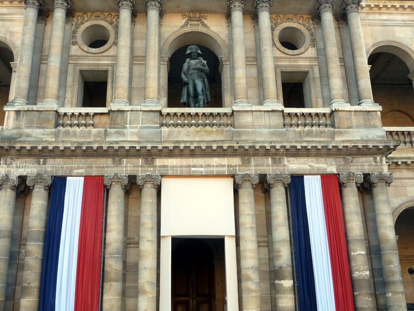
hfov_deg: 50.1
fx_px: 443
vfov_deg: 38.7
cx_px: 207
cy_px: 156
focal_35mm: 37
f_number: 3.6
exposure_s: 1/60
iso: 80
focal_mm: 6.1
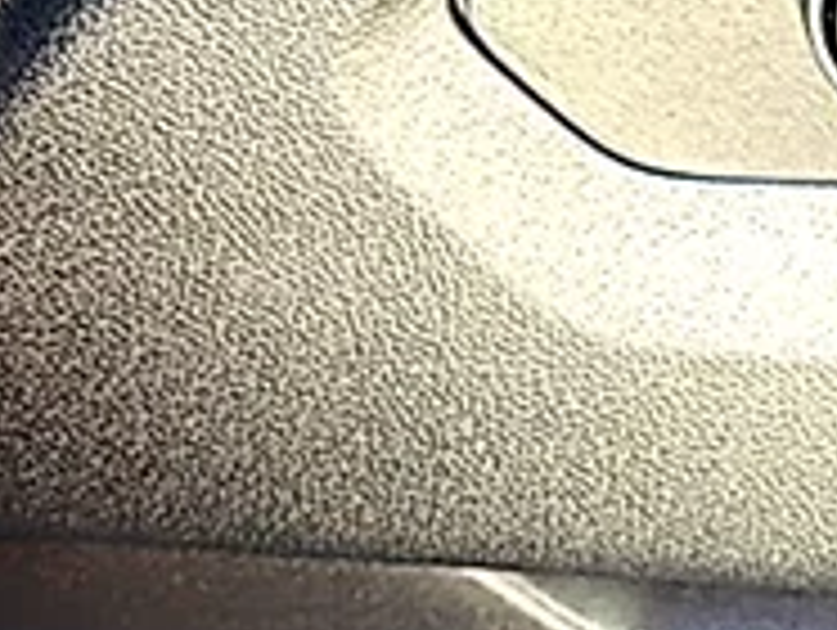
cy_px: -65
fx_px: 3728
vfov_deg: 9.6
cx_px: 1274
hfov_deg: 12.2
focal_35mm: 154
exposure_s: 1/43
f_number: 1.78
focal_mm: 6.86
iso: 64
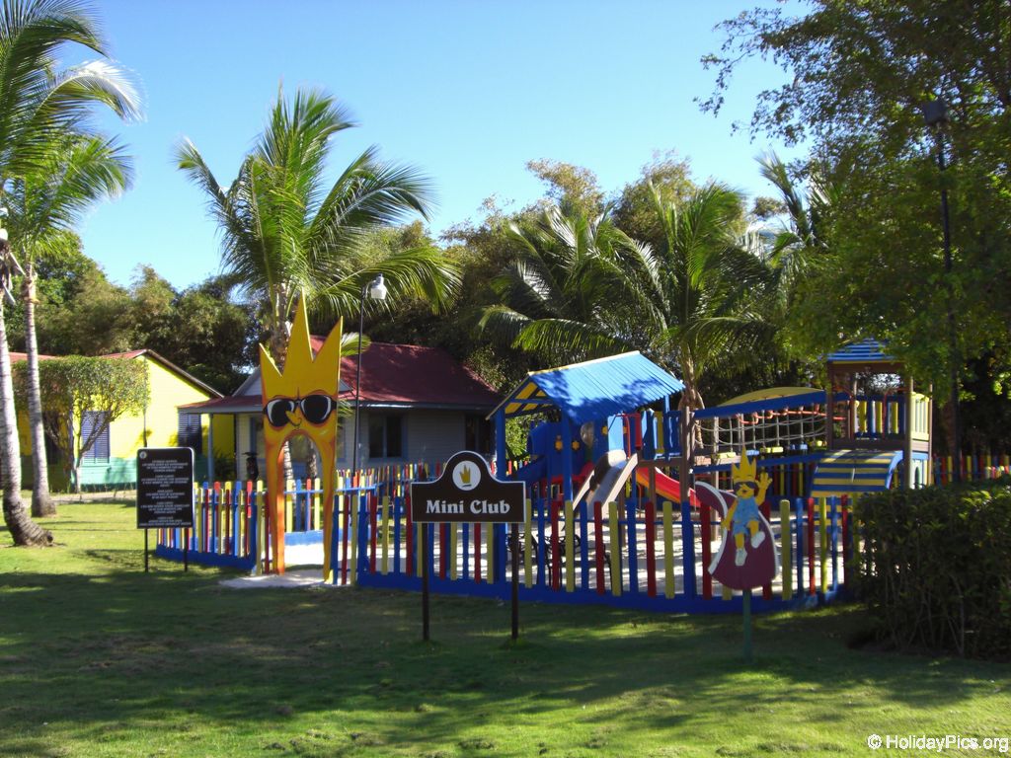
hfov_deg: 49.0
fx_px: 1110
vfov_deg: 37.7
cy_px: 379
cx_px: 506
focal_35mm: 38
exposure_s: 1/500
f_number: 2.7
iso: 64
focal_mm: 6.2
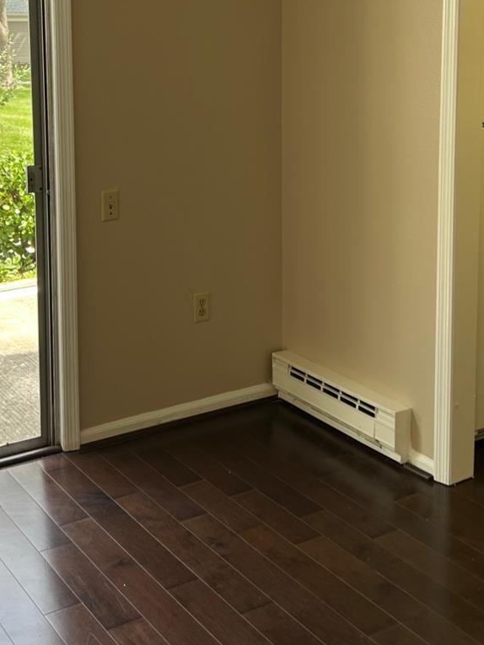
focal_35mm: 51
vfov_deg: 36.4
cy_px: 142
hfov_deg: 28.5
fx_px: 951
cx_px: 192
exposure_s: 1/126
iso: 32
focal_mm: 5.7
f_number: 1.5
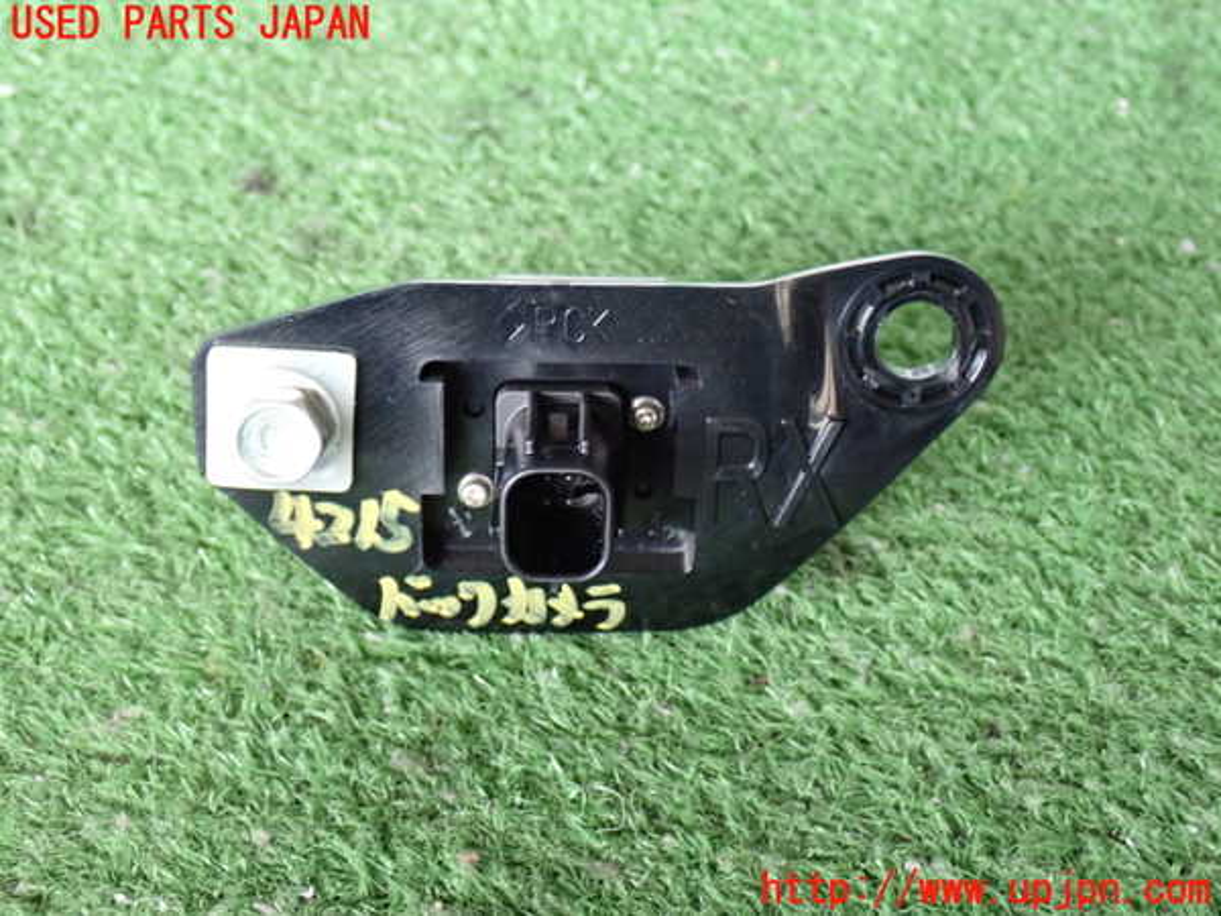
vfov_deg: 25.2
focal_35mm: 58
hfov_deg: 33.2
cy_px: 458
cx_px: 610
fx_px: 2046
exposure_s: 1/60
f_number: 3.5
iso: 640
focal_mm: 10.35
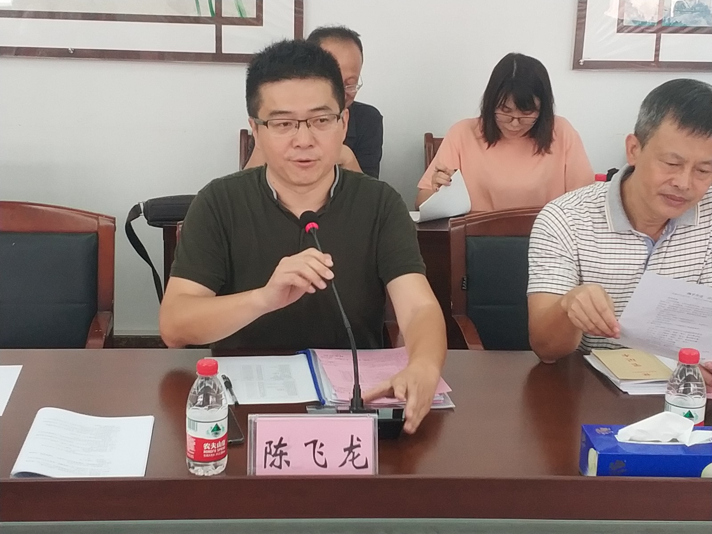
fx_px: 658
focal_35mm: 32
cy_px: 267
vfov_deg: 44.2
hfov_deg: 56.8
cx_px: 356
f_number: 2
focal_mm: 4.5
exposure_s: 1/33
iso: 230
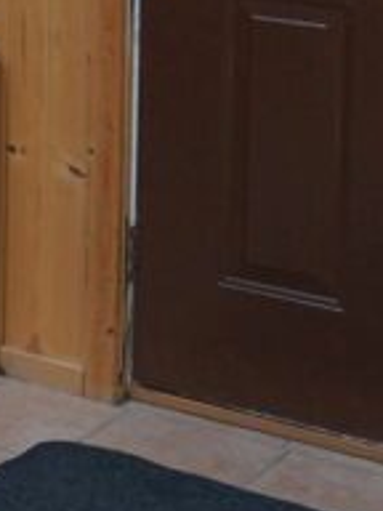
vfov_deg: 12.8
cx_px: -612
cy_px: -330
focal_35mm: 144
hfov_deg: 9.0
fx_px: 2124
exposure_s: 1/160
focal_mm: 24
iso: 3200
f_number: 2.8
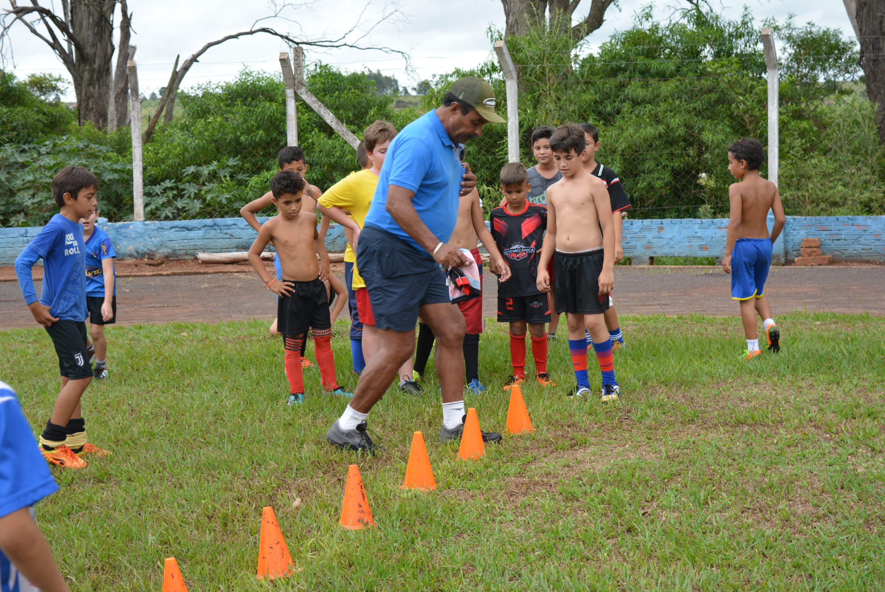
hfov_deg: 28.1
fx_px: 1771
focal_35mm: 72
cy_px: 296
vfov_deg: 19.0
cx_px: 442
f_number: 6.3
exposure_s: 1/160
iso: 200
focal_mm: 48
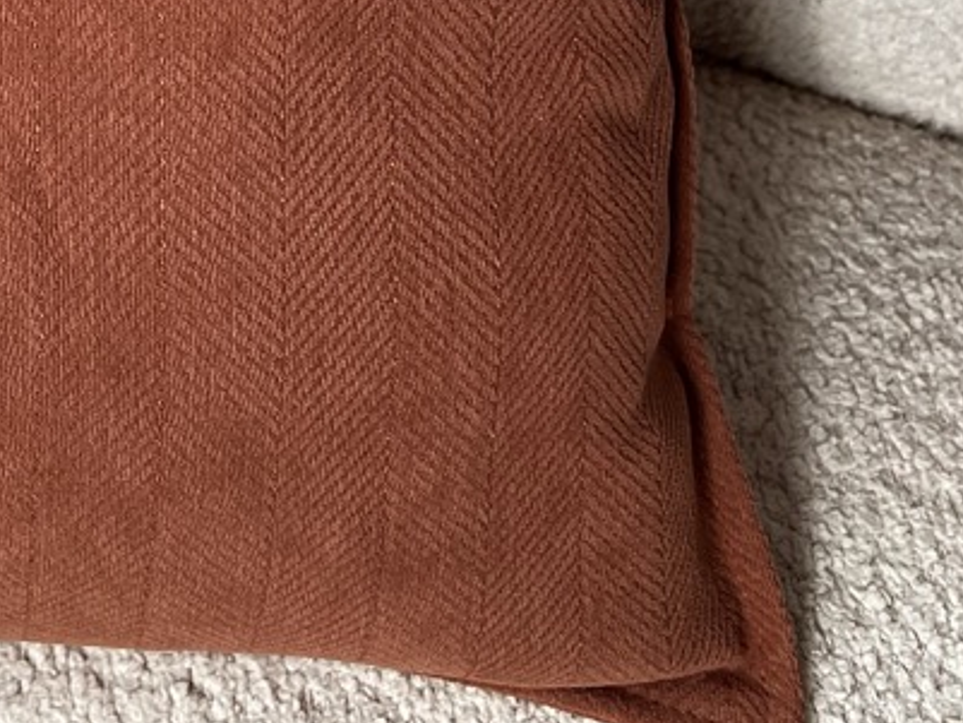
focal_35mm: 83
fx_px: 2310
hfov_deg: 22.0
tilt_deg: -53.2
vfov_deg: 16.3
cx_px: -161
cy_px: -339
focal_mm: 5.7
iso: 125
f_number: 1.5
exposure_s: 1/111
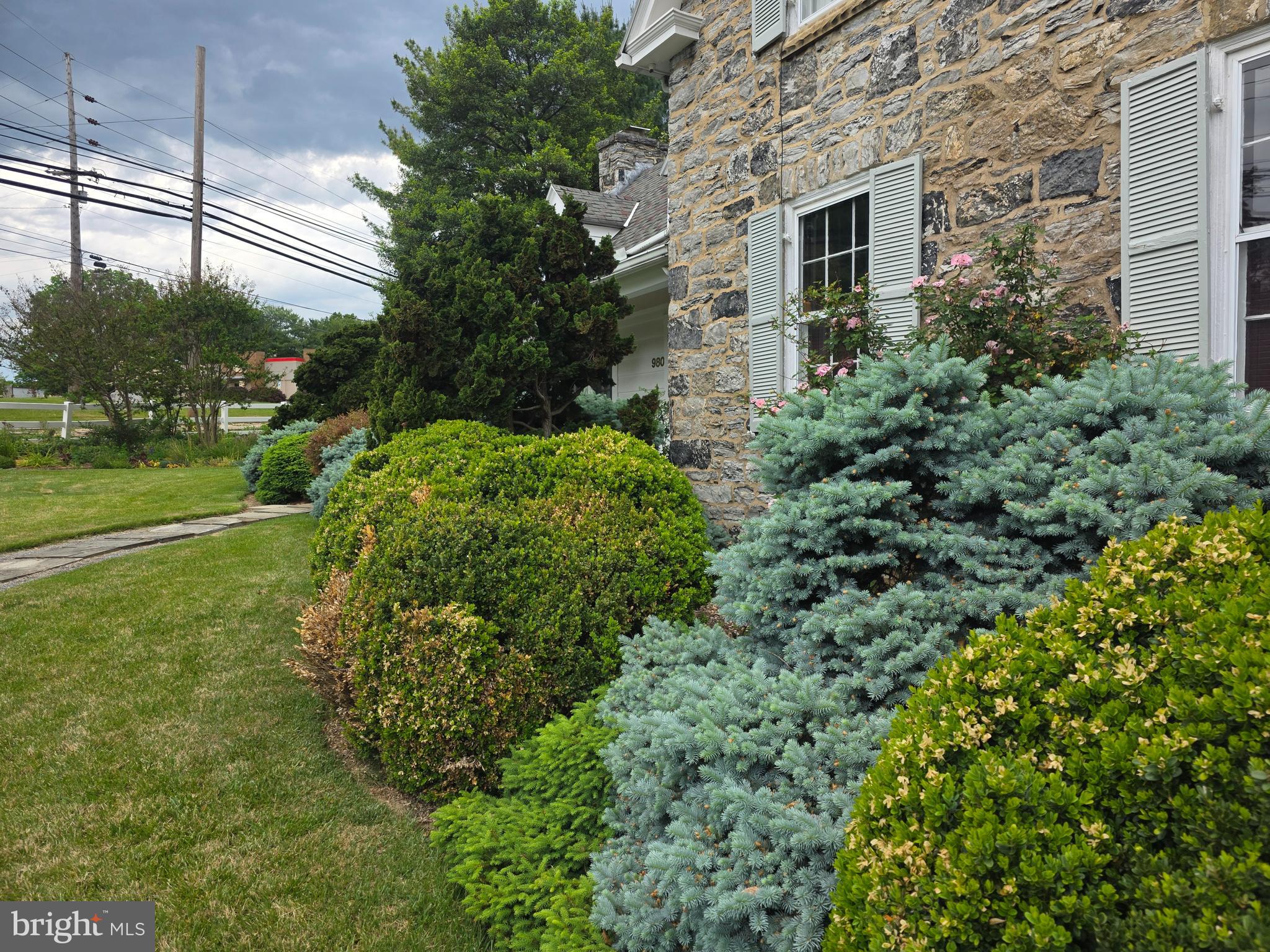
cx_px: 635
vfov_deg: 58.9
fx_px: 844
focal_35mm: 23
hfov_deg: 73.9
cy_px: 476
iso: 80
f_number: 1.7
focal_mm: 6.3
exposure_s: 1/2410
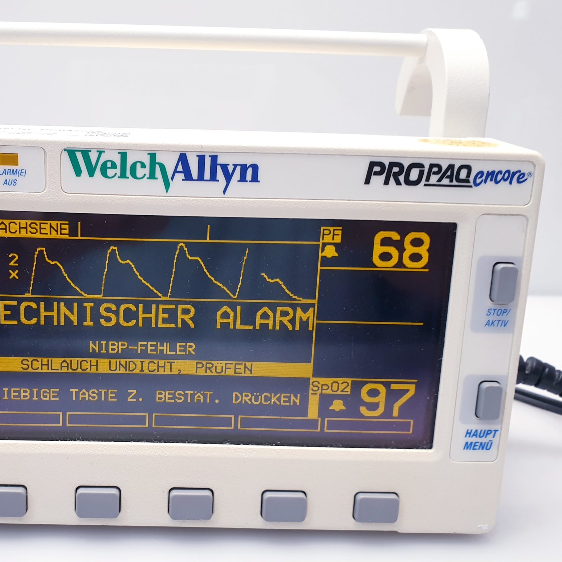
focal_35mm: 38
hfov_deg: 42.7
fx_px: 698
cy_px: 318
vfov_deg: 43.8
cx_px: 150
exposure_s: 1/50
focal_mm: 4.3
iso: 100
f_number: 2.4
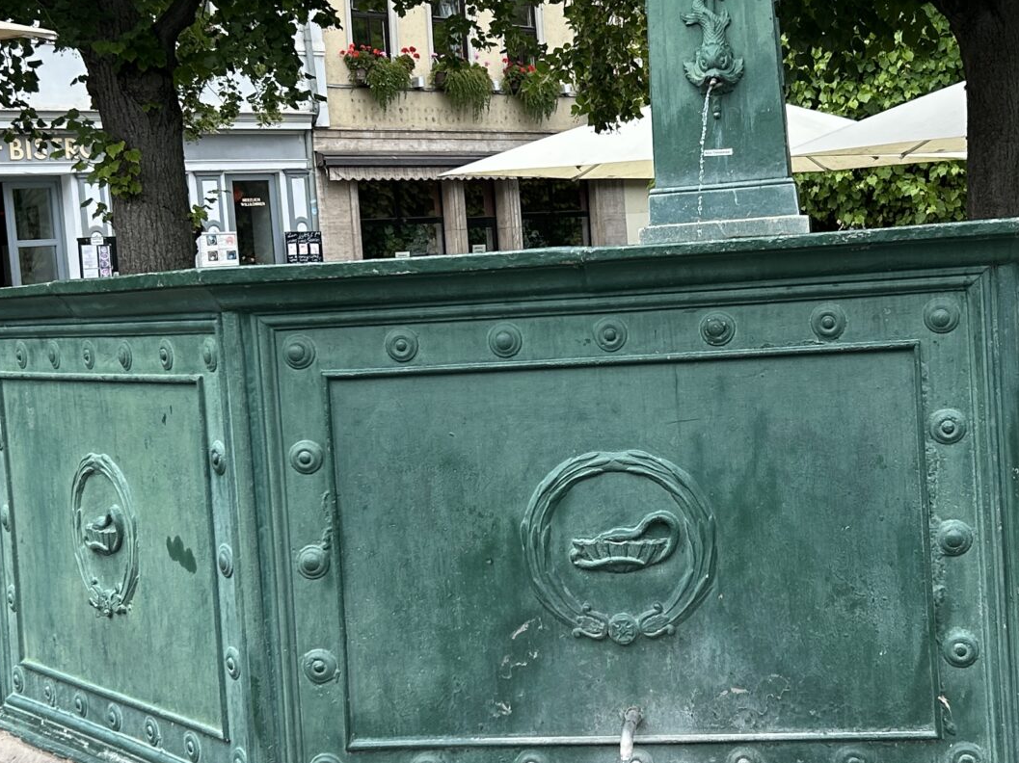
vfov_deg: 23.3
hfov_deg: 30.7
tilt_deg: -4.1
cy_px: 377
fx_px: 1854
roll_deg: +3.9
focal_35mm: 63
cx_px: 590
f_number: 1.5
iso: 50
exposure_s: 1/1196
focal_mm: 5.7
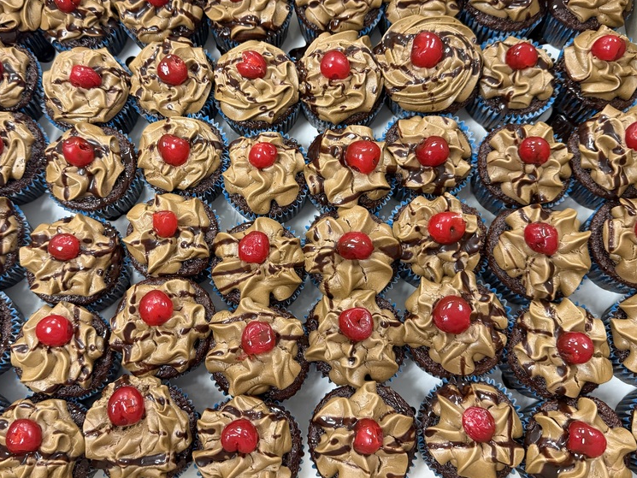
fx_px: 607
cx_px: 280
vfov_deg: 42.9
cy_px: 222
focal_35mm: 33
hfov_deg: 55.2
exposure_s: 1/60
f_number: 1.78
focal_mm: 6.76
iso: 400
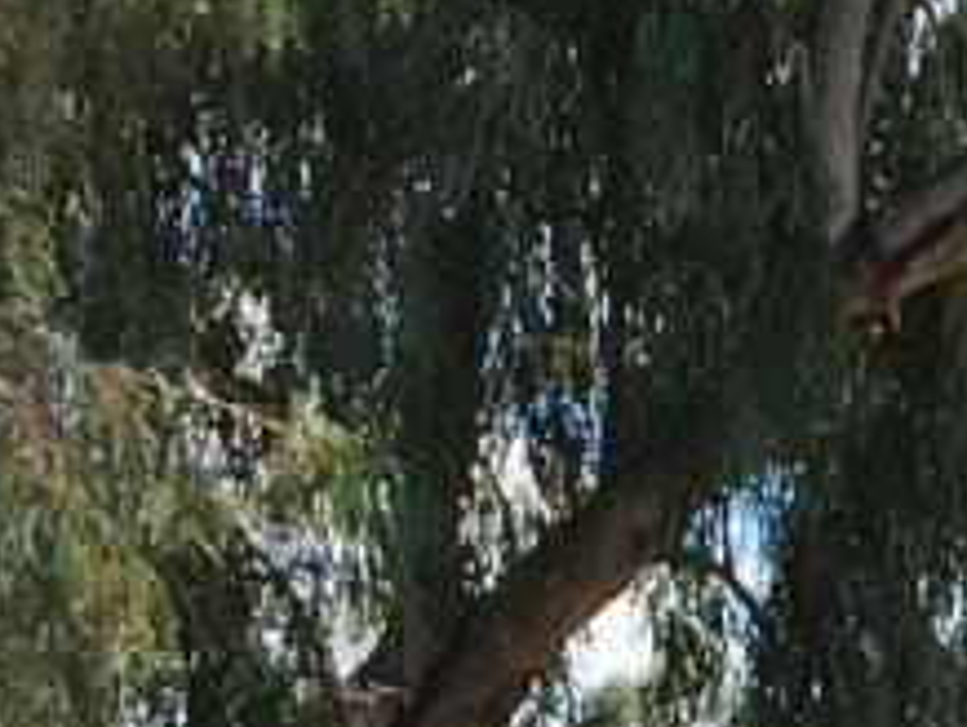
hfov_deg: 7.4
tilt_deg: +0.9
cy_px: 1822
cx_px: 963
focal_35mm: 266
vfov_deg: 5.4
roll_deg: +0.8
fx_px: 7439
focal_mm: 4.15
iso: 25
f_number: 2.2
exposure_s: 1/718
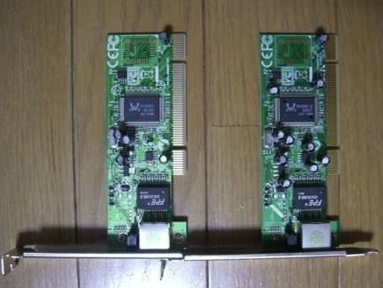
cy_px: 143
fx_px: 432
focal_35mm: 39
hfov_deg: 47.8
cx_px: 192
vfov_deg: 36.9
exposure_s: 1/80
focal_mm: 7.9
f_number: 2.8
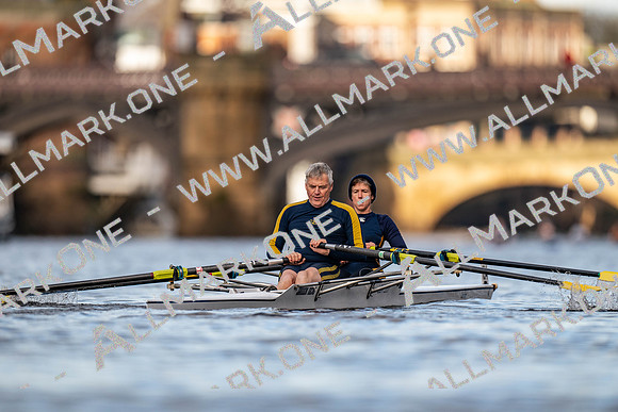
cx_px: 309
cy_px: 206
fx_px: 10302
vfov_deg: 2.3
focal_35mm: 600
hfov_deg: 3.4
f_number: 4
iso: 560
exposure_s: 1/2500
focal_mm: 600
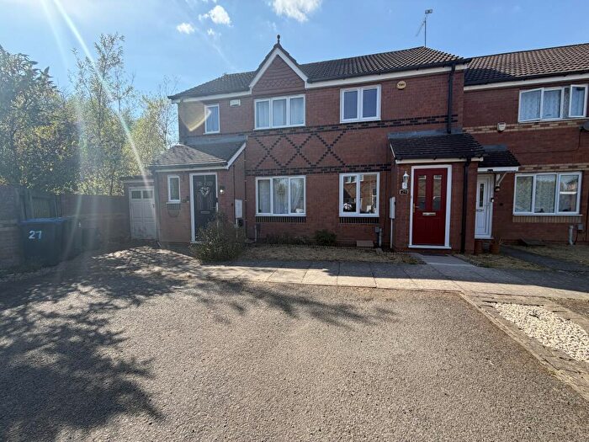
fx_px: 238
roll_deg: +1.0
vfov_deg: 85.7
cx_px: 294
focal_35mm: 14
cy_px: 221
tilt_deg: -3.1
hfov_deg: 102.1
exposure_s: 1/770
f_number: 2.2
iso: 40
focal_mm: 2.22
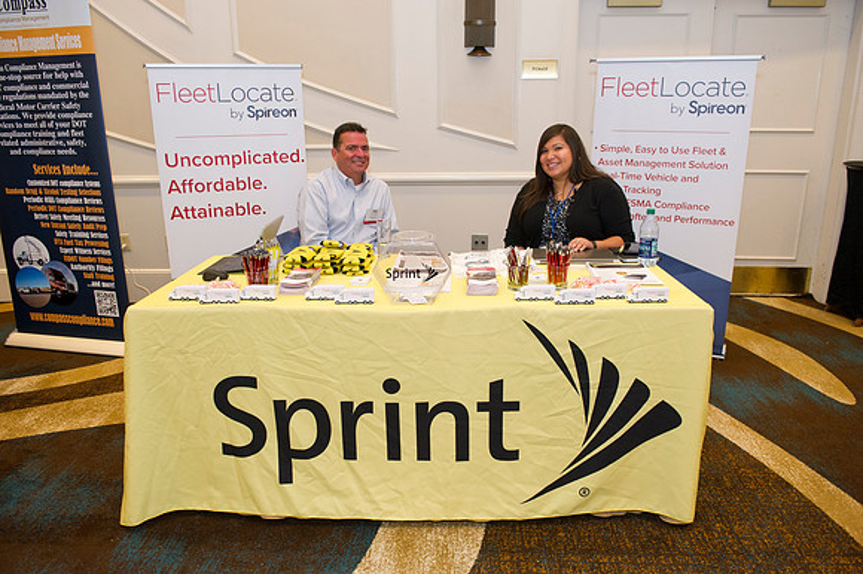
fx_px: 647
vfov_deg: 47.9
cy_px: 287
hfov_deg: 67.4
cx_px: 432
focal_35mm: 27
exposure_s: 1/80
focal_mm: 27
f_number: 4
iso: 800
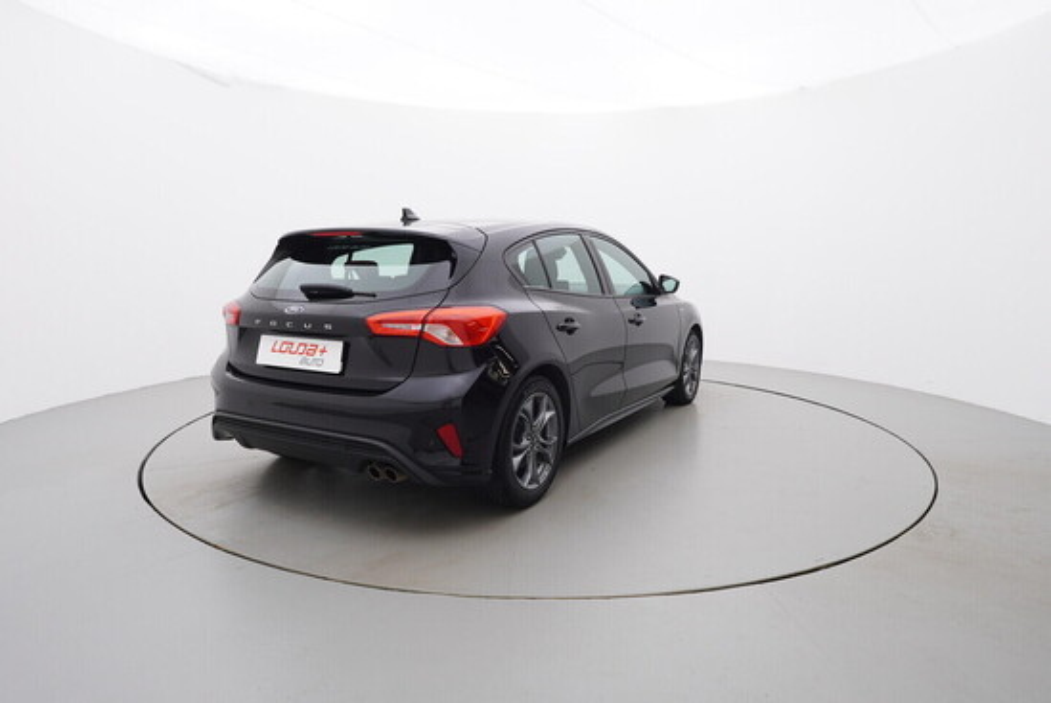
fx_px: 657
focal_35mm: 22
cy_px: 352
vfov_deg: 56.2
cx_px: 526
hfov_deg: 77.3
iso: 200
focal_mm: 15
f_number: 5
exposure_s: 1/80
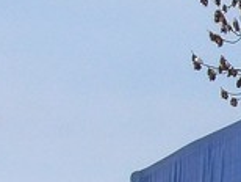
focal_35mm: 408
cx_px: 816
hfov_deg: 4.6
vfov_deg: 3.6
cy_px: 408
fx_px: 2845
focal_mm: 10.5
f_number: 4
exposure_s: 1/1600
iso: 100
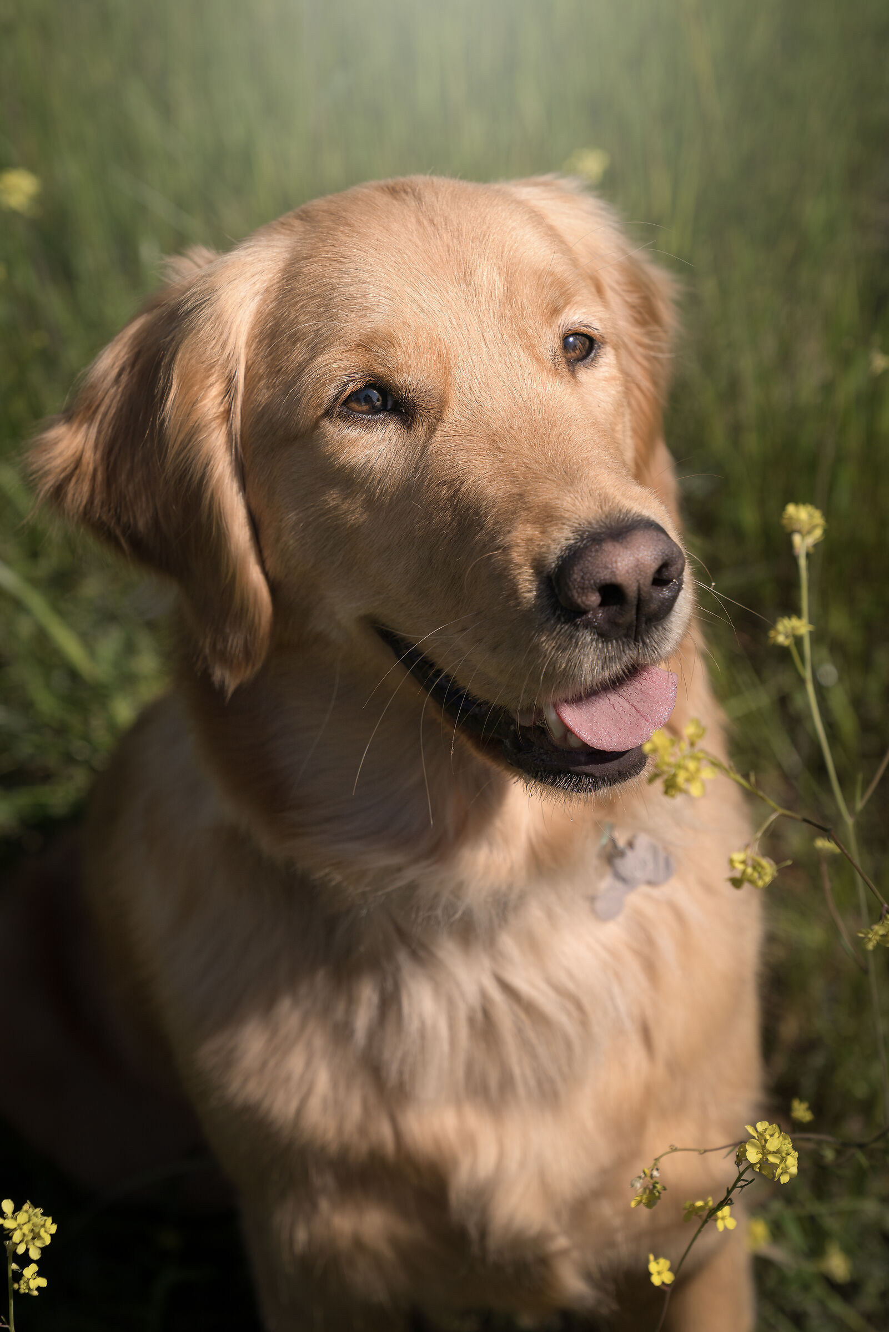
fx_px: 2592
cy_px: 666
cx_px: 444
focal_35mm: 70
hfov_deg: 19.5
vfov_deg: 28.8
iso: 100
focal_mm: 70
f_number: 4.5
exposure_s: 1/2500
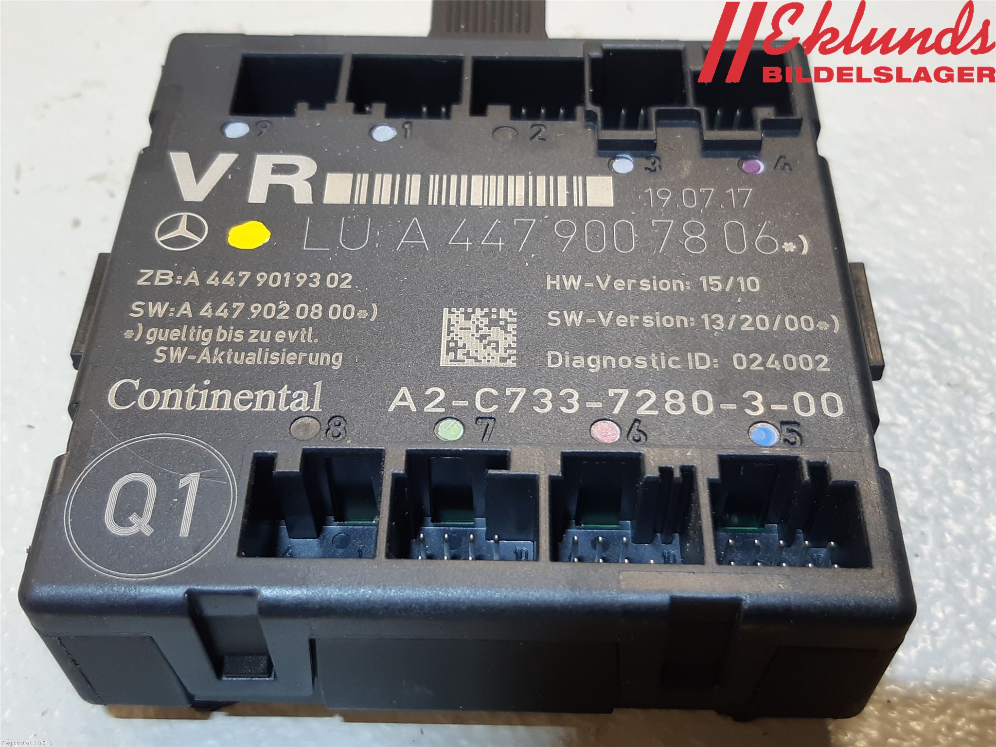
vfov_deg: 53.1
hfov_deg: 67.3
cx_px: 498
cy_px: 374
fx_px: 748
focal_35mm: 26
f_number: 1.7
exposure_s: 1/50
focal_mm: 3.93
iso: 80
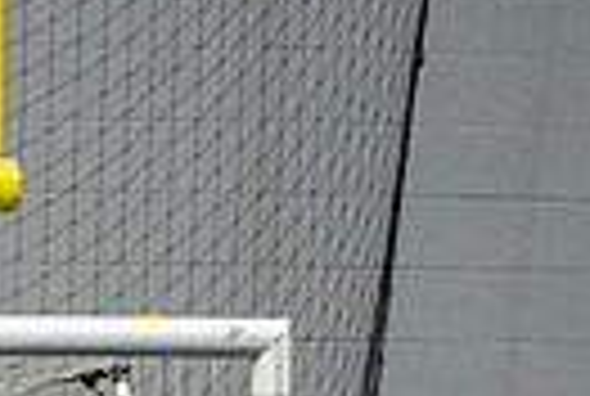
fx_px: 35497
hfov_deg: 1.0
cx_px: -441
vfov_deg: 0.6
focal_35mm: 2161
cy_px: 757
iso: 12800
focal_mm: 400
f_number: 5.6
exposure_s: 1/1000
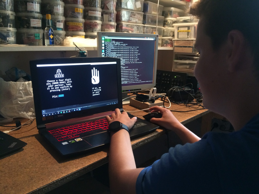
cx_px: 130
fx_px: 217
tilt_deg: -13.5
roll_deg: -0.8
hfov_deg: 61.7
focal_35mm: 29
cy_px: 97
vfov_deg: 48.2
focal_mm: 4.15
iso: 320
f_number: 2.2
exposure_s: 1/20
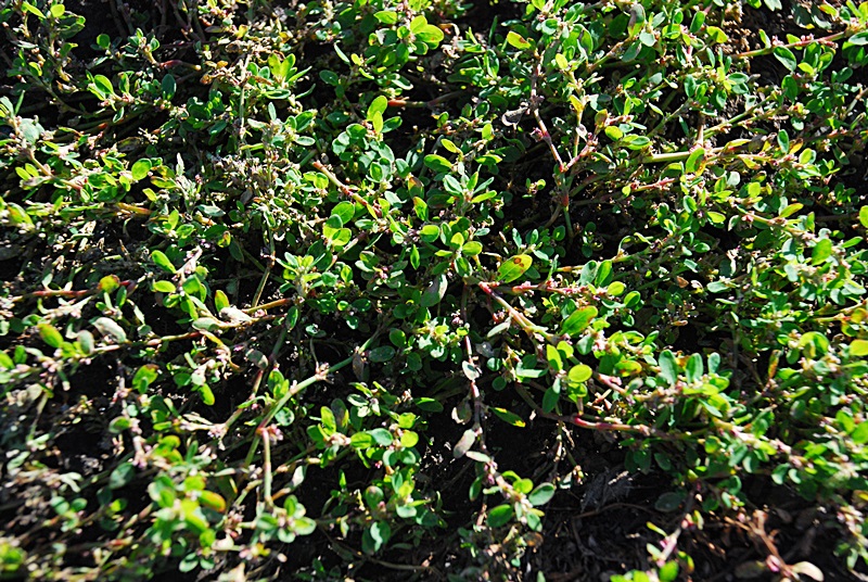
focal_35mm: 87
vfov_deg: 15.8
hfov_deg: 23.3
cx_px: 434
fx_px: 2101
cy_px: 291
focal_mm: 58
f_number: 5.6
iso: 400
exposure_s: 1/500
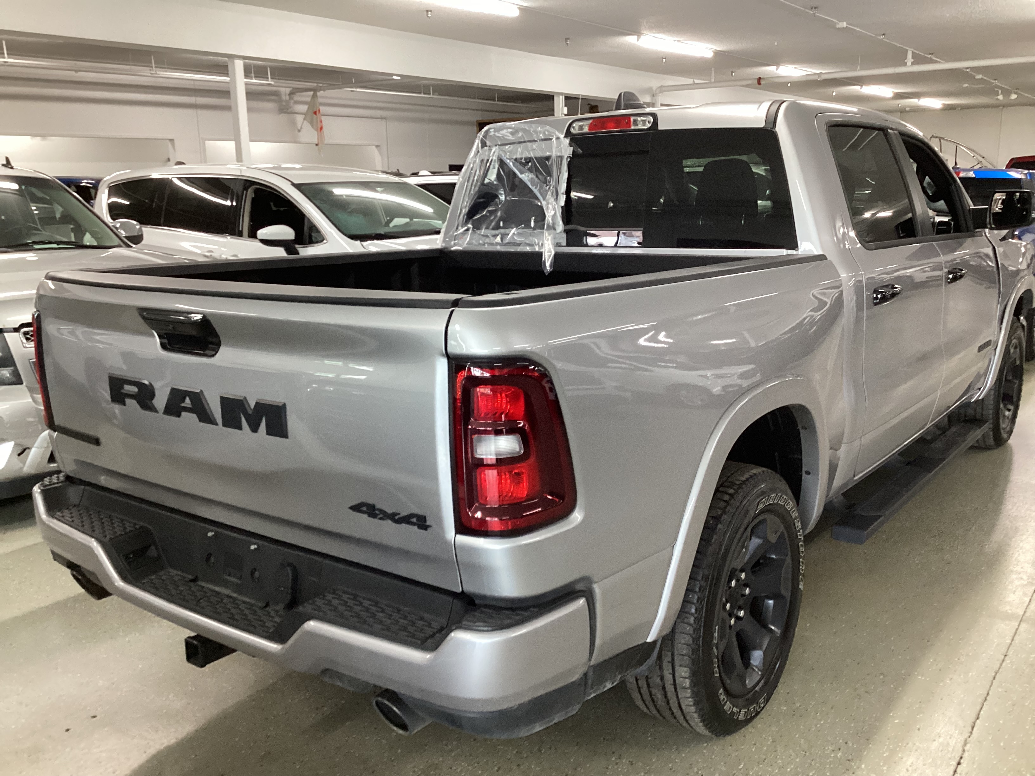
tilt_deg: -14.1
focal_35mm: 31
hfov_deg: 58.4
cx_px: 518
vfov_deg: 45.4
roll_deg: +0.5
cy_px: 388
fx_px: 927
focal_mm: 3.3
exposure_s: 1/60
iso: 250
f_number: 2.4
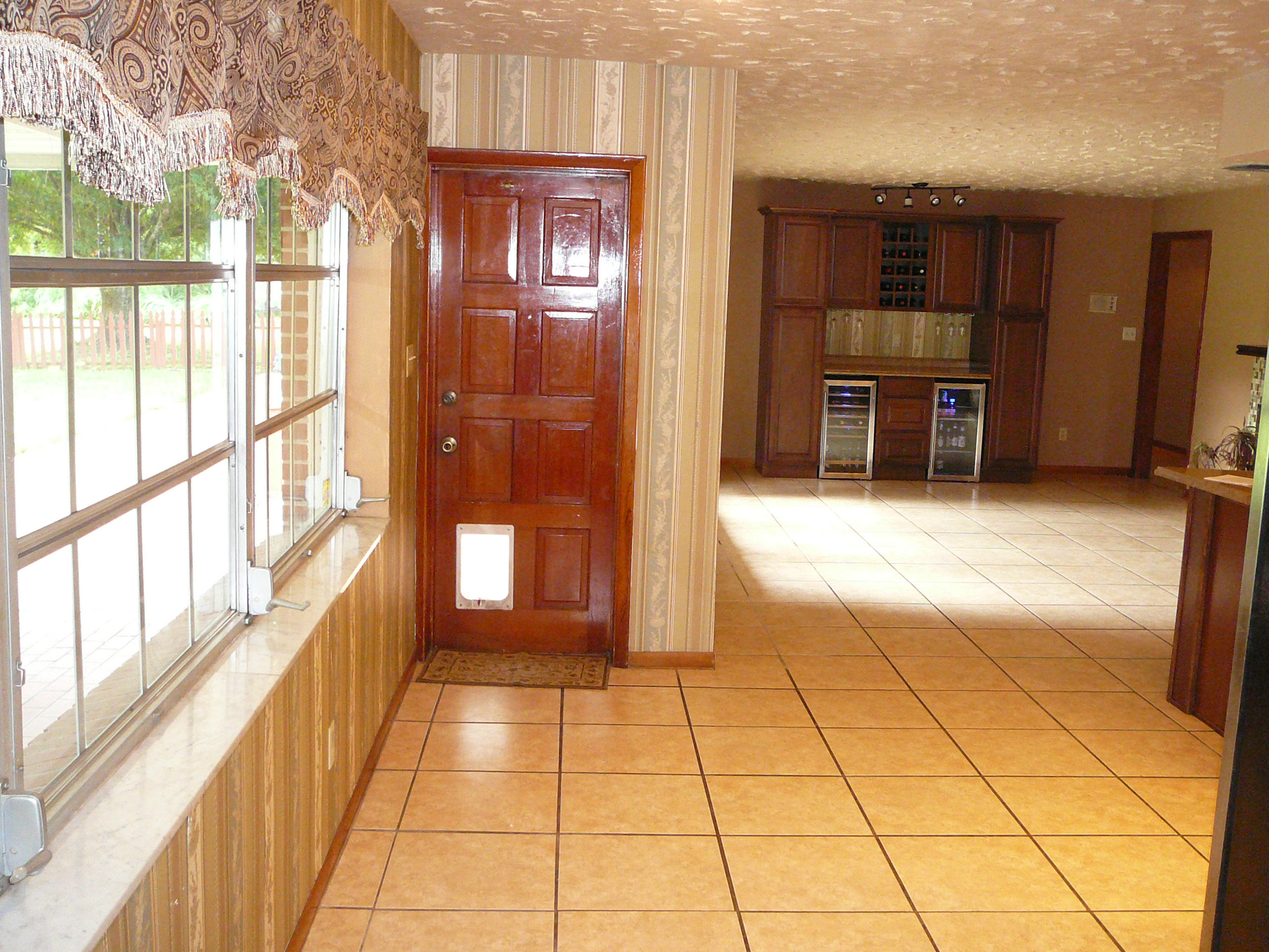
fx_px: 1283
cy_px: 476
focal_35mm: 35
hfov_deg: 52.6
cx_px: 634
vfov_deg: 40.7
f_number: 2.8
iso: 400
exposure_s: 1/30
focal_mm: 5.2
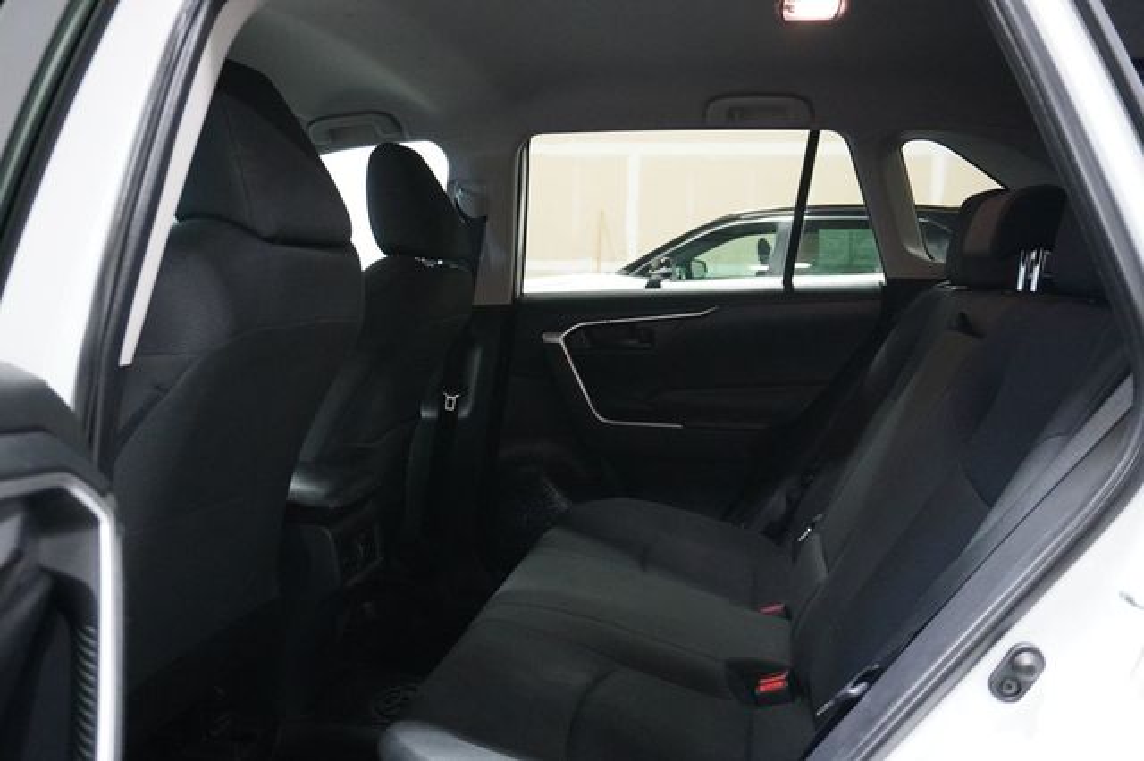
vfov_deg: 43.6
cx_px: 572
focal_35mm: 30
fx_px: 953
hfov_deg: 62.0
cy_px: 380
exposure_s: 1/50
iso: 6400
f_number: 4
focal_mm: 20
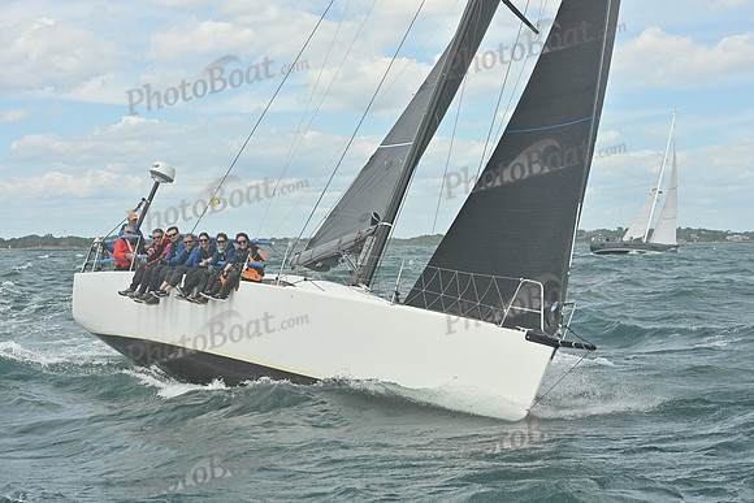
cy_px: 252
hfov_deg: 28.8
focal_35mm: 70
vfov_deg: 19.5
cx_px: 377
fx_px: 1466
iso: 320
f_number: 8
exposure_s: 1/1250
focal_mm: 70
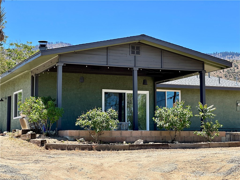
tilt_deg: +6.4
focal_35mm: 77
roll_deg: +0.0
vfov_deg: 19.1
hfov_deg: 25.3
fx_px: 534
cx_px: 120
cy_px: 90
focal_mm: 9
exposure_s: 1/515
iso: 32
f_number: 2.8
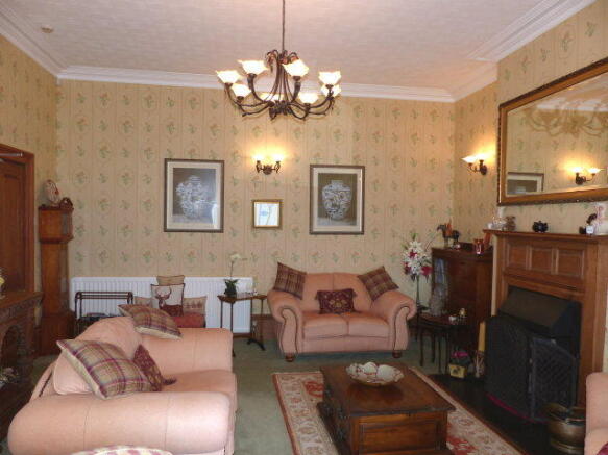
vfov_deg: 54.9
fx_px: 439
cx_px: 304
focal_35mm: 25
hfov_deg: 69.4
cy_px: 228
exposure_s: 1/60
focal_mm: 4.5
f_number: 2.8
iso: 100
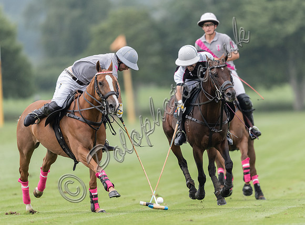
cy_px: 130
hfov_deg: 3.2
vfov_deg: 2.4
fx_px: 5412
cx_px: 176
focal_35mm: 617
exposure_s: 1/1250
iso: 800
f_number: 4
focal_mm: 500
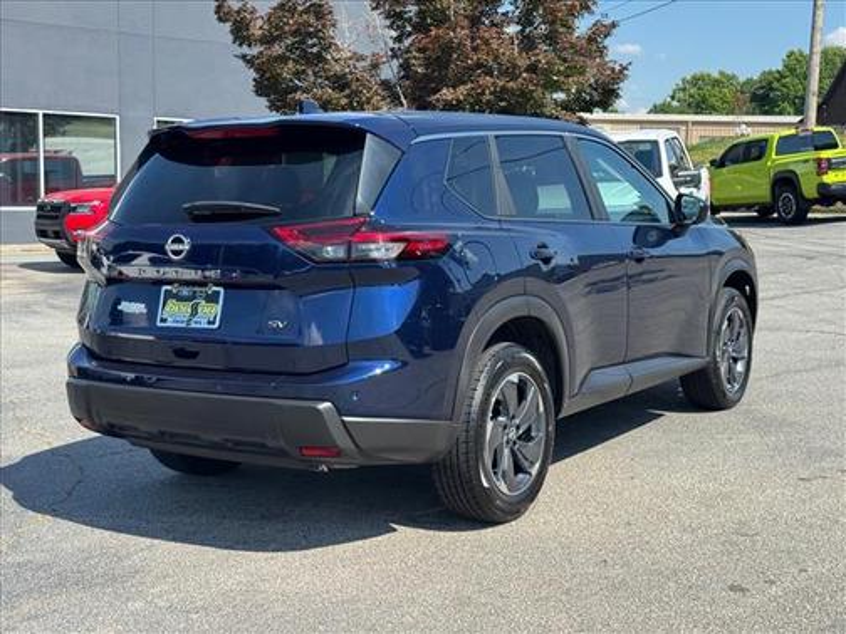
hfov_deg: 39.7
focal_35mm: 48
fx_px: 1173
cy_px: 317
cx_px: 423
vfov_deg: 30.3
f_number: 1.78
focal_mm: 6.76
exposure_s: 1/1637
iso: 64
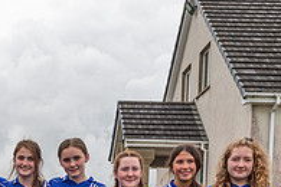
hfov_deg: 22.1
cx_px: -9
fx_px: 687
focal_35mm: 88
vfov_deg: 14.5
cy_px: 279
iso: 160
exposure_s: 1/100
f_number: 7.1
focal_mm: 27
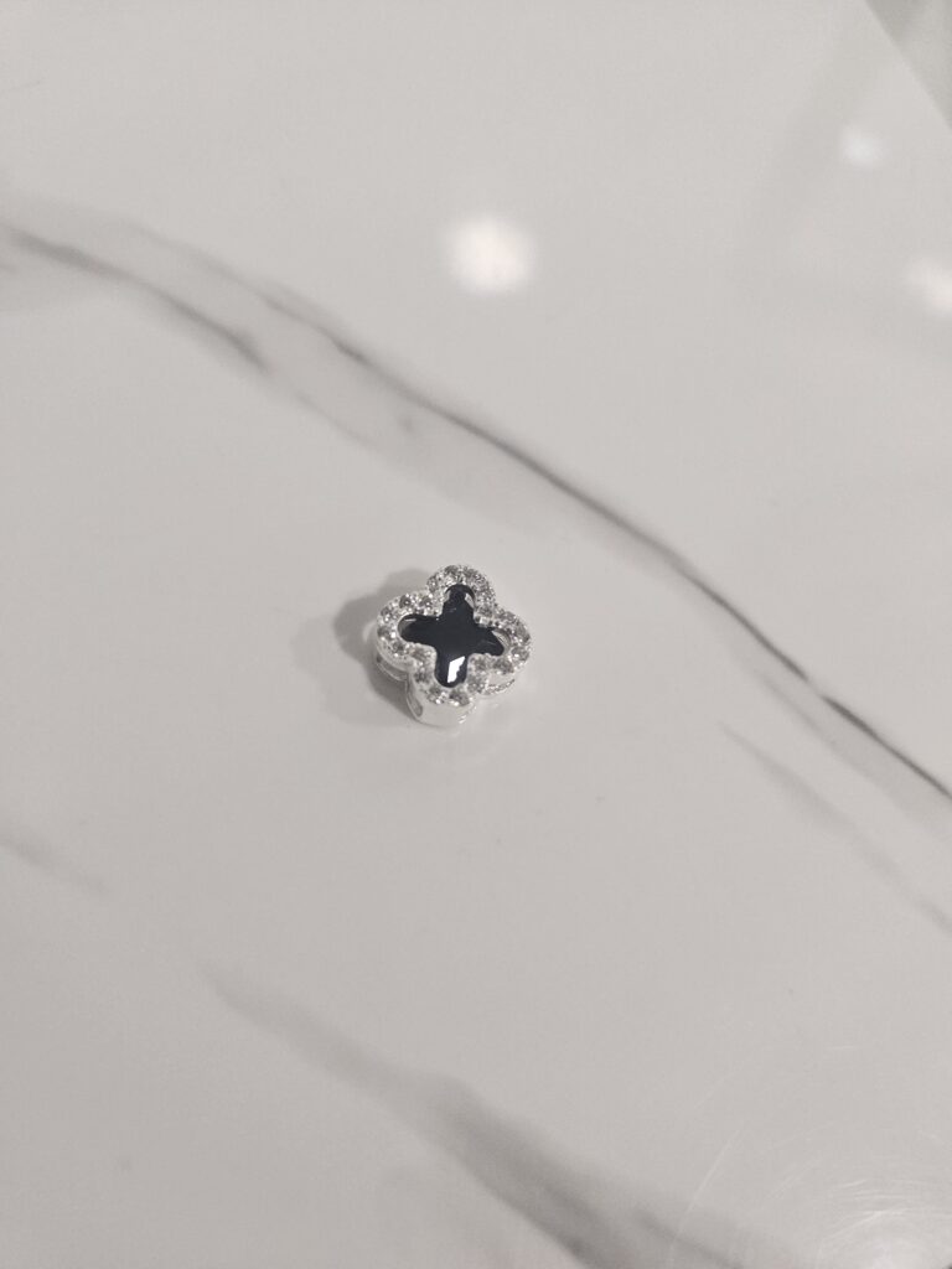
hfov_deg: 58.9
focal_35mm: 23
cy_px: 634
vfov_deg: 73.9
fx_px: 843
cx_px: 476
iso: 200
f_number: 1.8
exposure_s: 1/100
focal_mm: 5.4
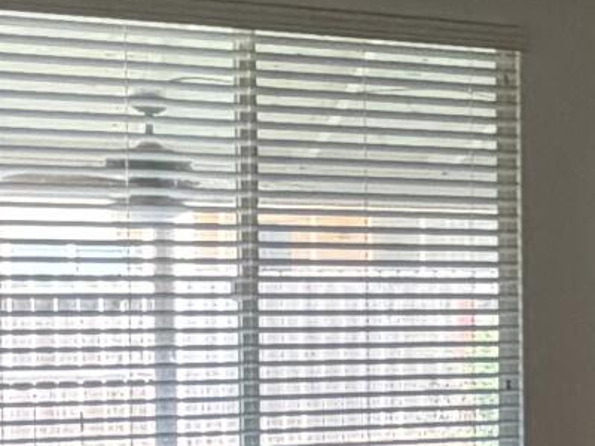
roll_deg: +0.1
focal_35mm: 105
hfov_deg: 12.8
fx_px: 1805
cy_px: 332
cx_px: 1553
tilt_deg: -2.4
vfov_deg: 14.0
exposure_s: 1/120
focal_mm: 2.22
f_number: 2.2
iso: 250
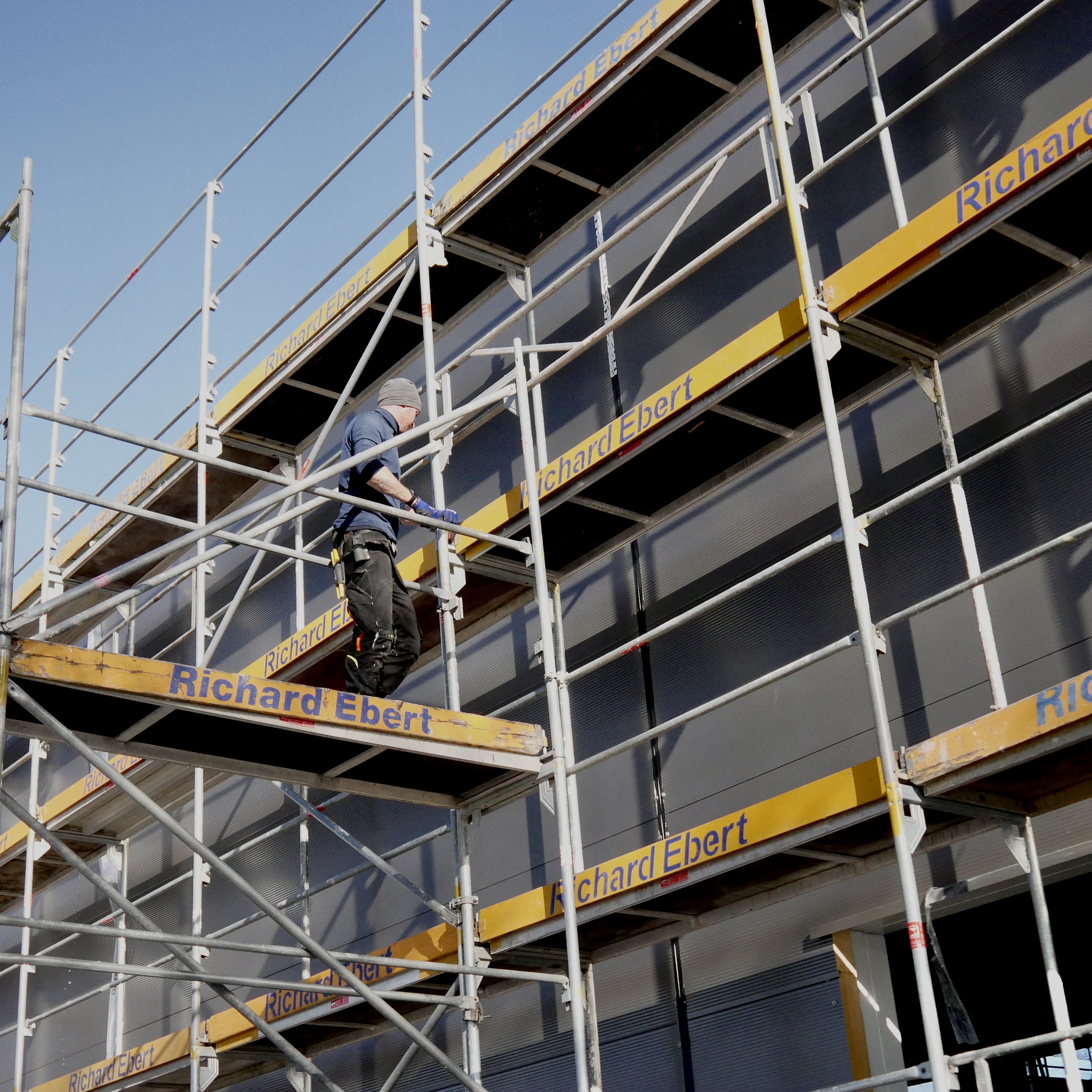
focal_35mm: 50
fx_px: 1785
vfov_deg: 34.0
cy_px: 544
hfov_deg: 34.0
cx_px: 483
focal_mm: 21
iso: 1600
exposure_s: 1/4000
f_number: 4.3
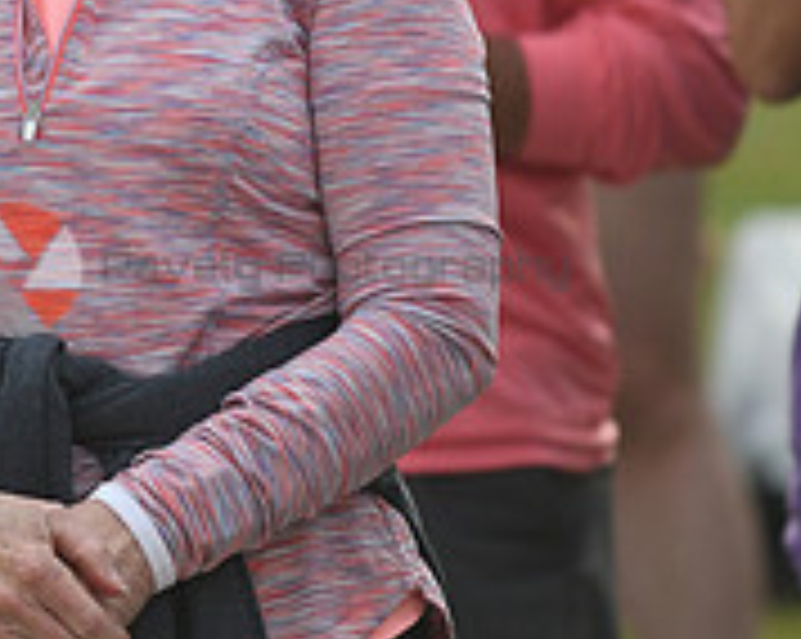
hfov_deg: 2.4
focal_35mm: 803
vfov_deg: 1.9
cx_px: -148
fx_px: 19004
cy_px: 119
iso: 1000
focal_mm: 175
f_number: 4
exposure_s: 1/500
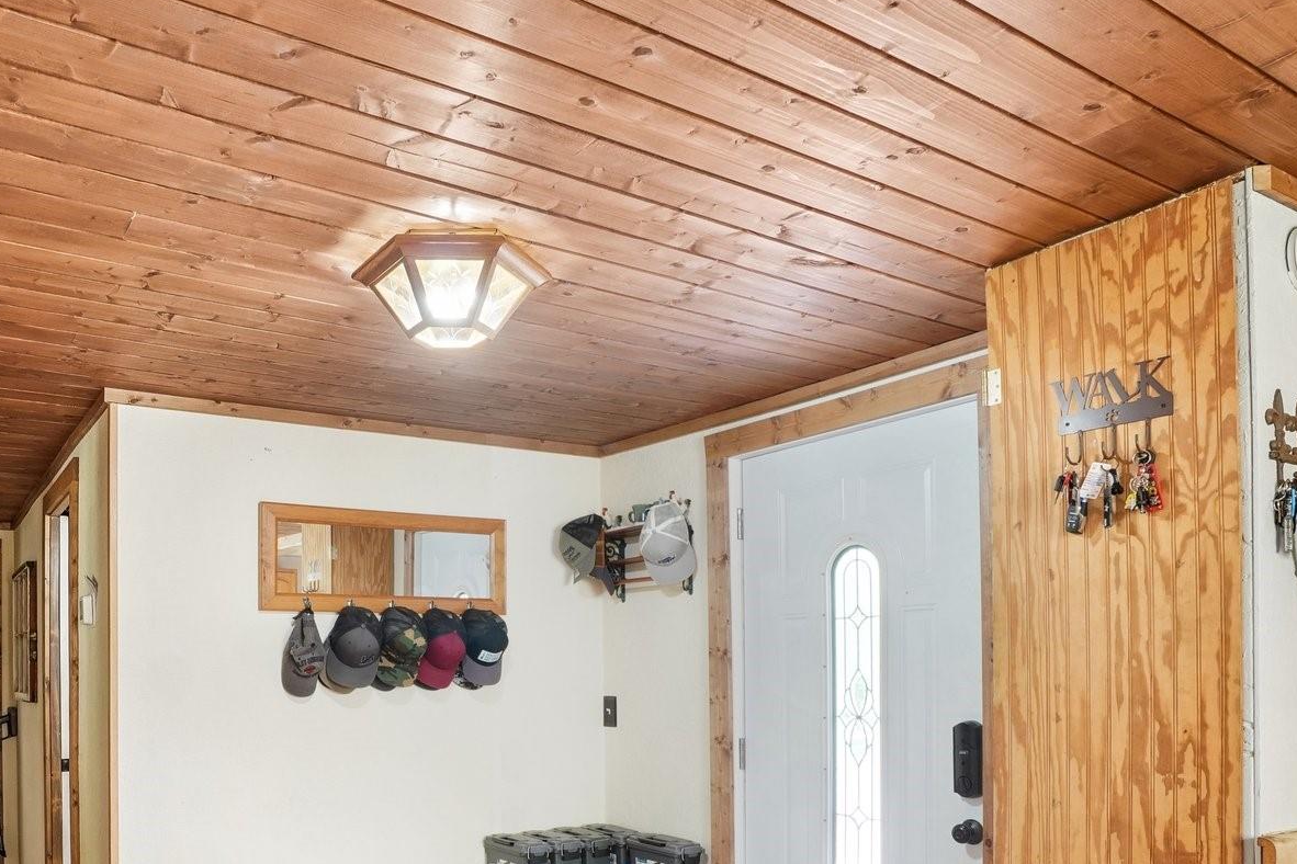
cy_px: 702
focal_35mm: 26
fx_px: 937
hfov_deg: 68.5
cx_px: 501
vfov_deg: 46.7
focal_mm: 10
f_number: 8
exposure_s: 1/1.6
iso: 400
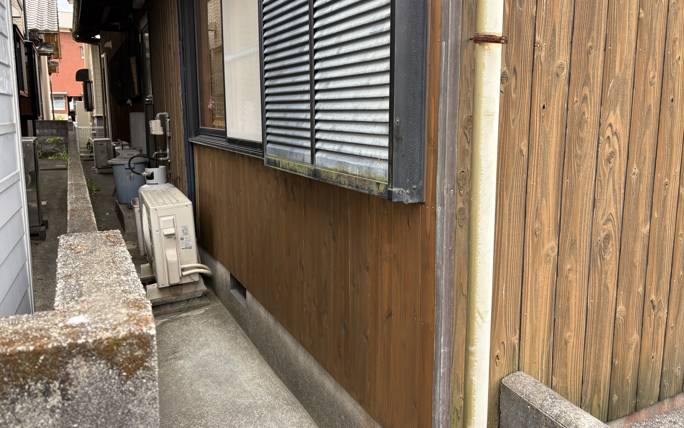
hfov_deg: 66.5
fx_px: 522
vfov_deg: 44.4
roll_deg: +0.3
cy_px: 186
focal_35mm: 28
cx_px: 338
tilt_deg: -7.3
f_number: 1.6
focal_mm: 5.96
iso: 40
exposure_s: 1/210
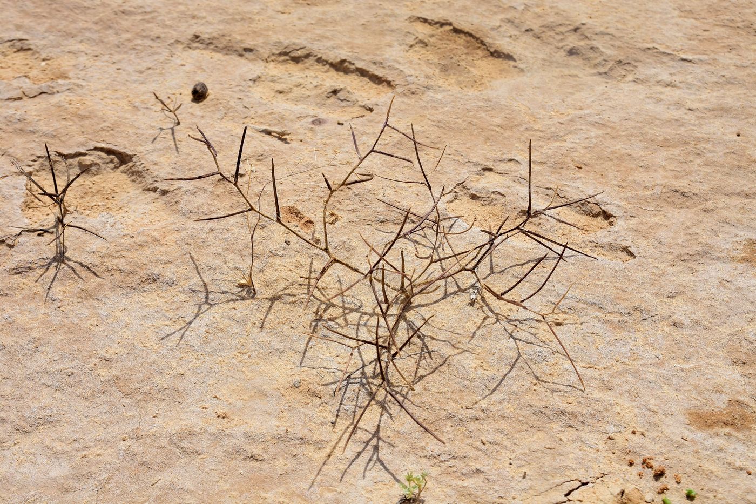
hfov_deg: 41.1
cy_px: 252
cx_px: 378
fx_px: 1008
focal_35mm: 48
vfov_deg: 28.1
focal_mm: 32
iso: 100
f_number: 11
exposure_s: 1/200
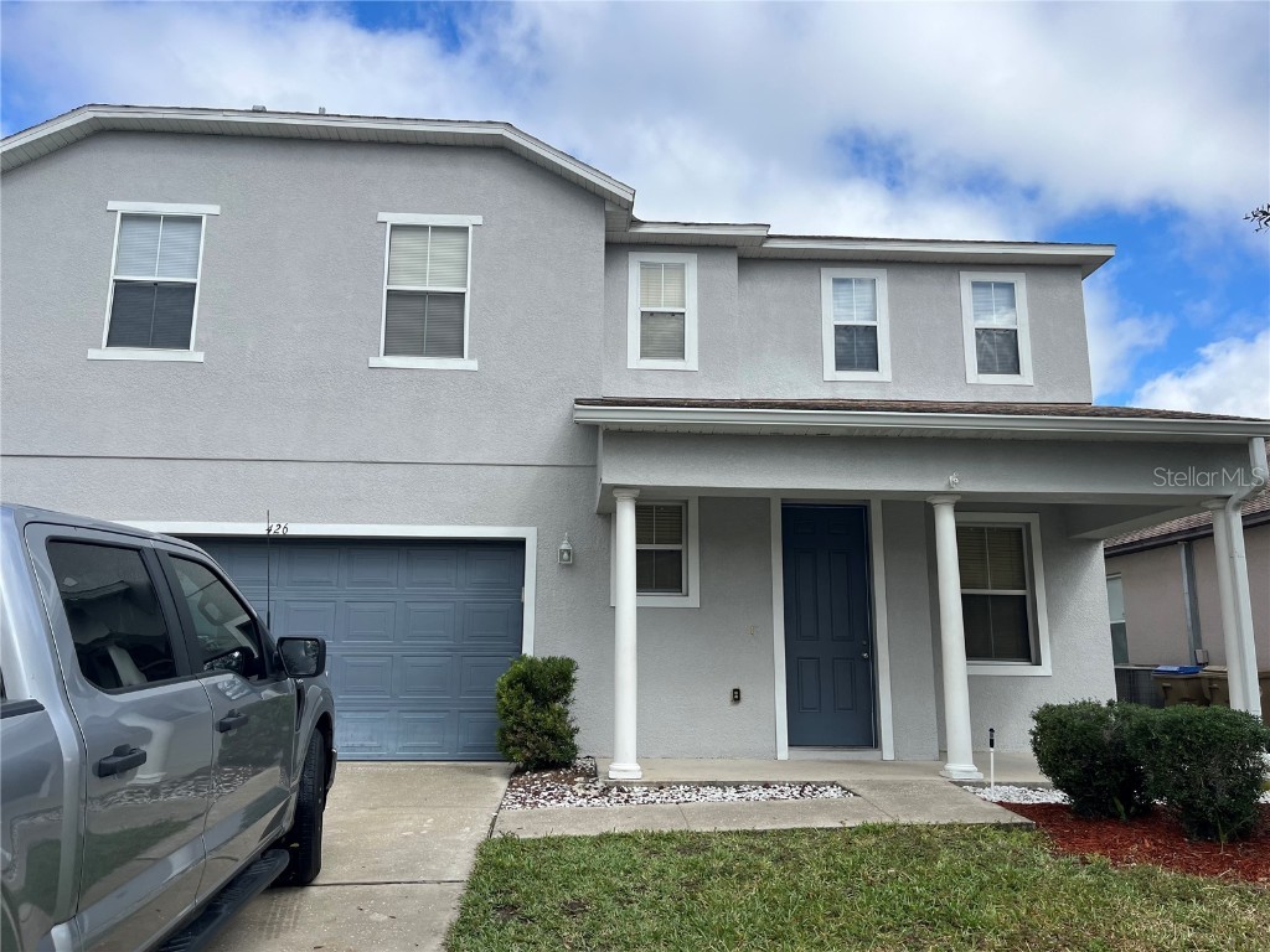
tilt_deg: +9.7
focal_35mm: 26
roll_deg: +0.1
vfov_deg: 53.1
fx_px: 954
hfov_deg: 67.3
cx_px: 635
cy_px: 476
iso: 50
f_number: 1.6
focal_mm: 5.1
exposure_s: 1/3135
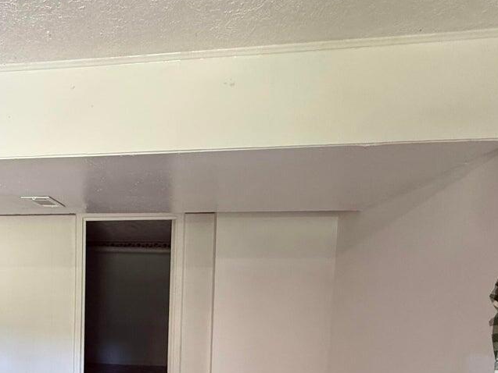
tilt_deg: -4.4
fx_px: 432
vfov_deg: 43.6
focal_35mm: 30
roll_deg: -1.6
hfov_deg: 57.1
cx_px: 127
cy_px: 320
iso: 320
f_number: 2.2
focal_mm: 2.22
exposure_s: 1/72
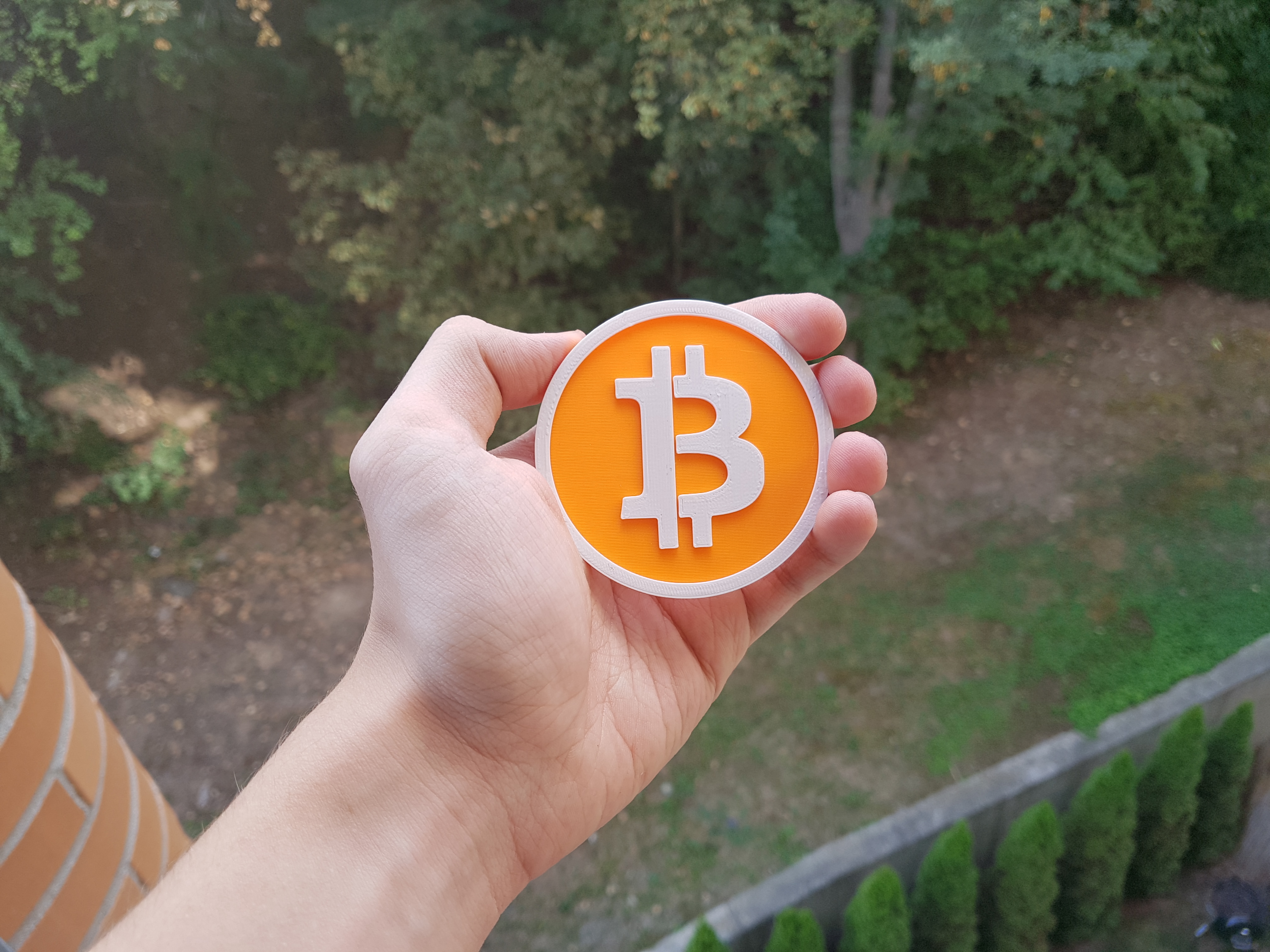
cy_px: 476
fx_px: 954
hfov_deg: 67.3
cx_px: 635
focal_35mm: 26
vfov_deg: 53.1
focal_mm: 4.2
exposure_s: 1/166
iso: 50
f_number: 1.7
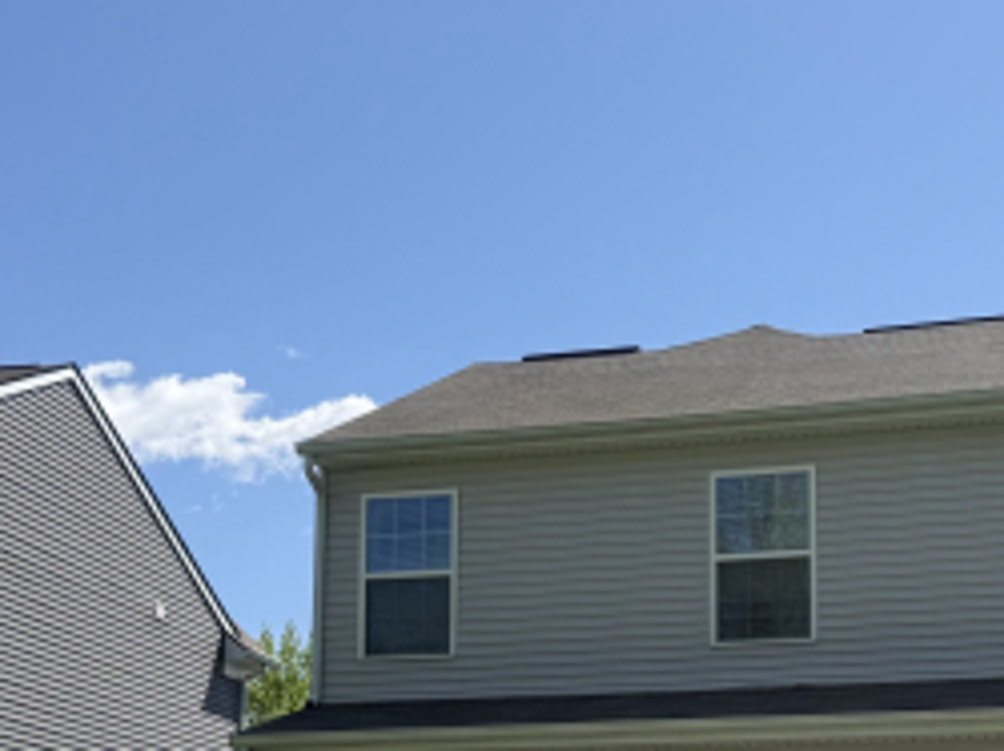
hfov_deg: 30.2
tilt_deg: +8.2
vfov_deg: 22.1
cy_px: 739
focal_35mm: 64
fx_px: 1854
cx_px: 584
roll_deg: -0.9
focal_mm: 6.76
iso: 80
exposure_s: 1/3953
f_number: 1.78
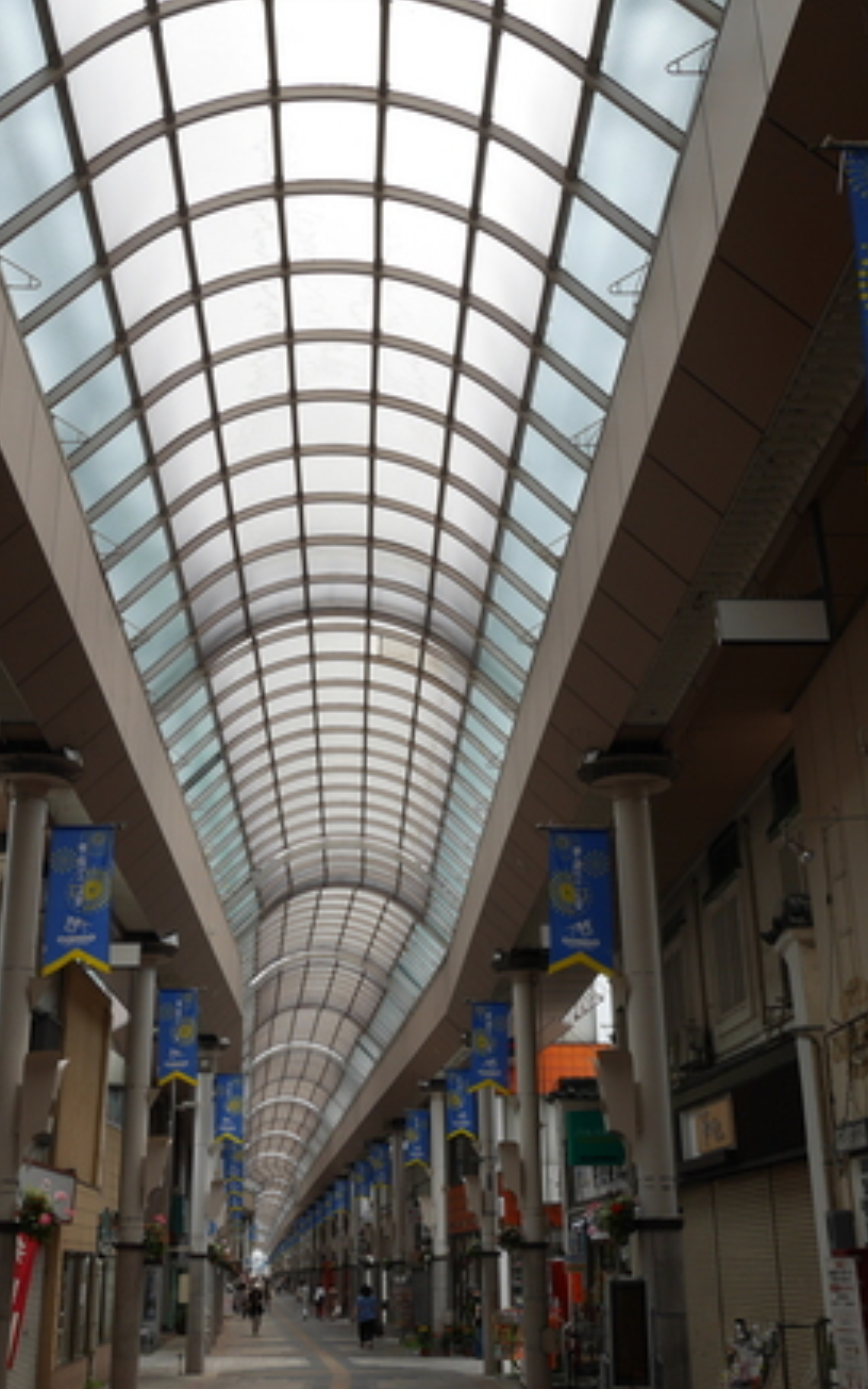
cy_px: 651
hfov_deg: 31.2
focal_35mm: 41
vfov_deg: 48.2
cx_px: 394
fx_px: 1551
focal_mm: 14
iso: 200
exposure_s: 1/320
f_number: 6.3
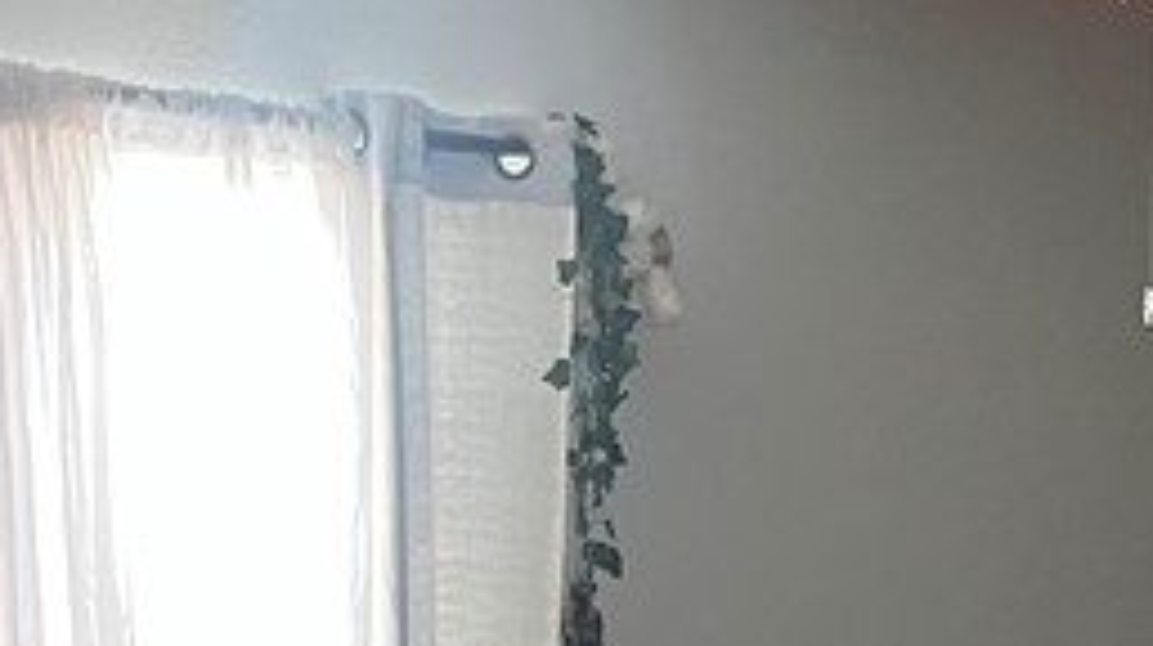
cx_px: 1050
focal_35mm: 113
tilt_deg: -9.4
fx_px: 3452
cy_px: 1000
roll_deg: -0.7
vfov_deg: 10.3
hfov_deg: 18.6
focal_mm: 5.1
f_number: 1.6
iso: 500
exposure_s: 1/40
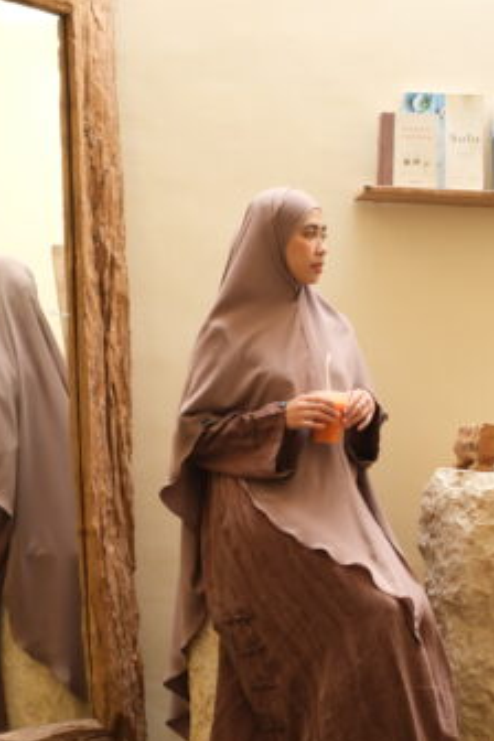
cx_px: 300
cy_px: 492
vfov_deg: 28.3
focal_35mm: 71
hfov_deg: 19.2
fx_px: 1461
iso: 1600
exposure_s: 1/250
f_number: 4
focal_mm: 35
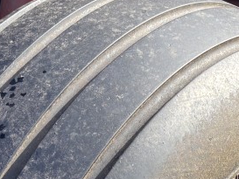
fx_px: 946
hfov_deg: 14.4
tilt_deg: -45.4
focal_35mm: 137
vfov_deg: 10.1
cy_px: 355
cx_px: 149
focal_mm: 5.96
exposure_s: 1/635
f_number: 1.6
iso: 64
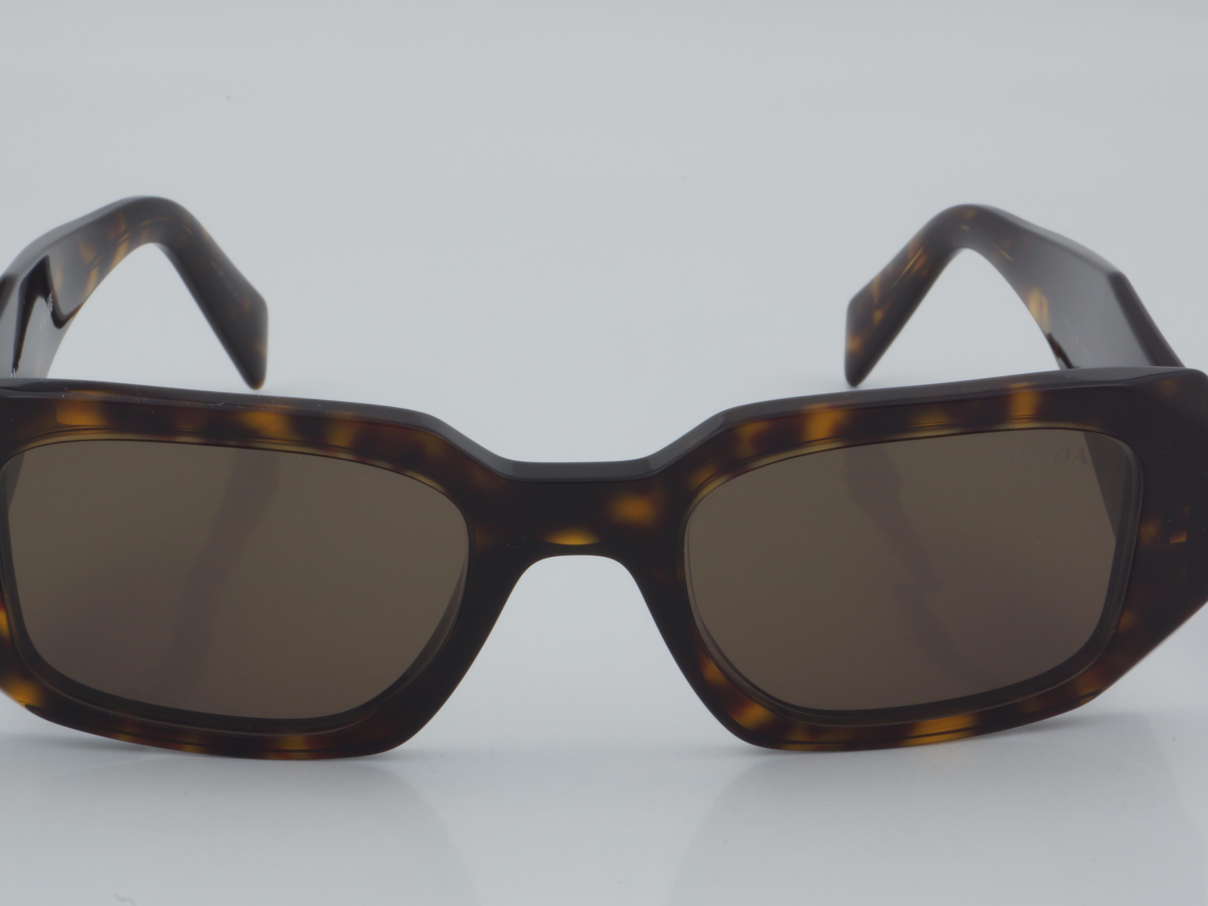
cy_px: 453
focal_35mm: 92
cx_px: 565
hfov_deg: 21.4
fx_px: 3195
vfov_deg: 16.1
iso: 100
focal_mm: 55
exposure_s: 1/4
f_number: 32
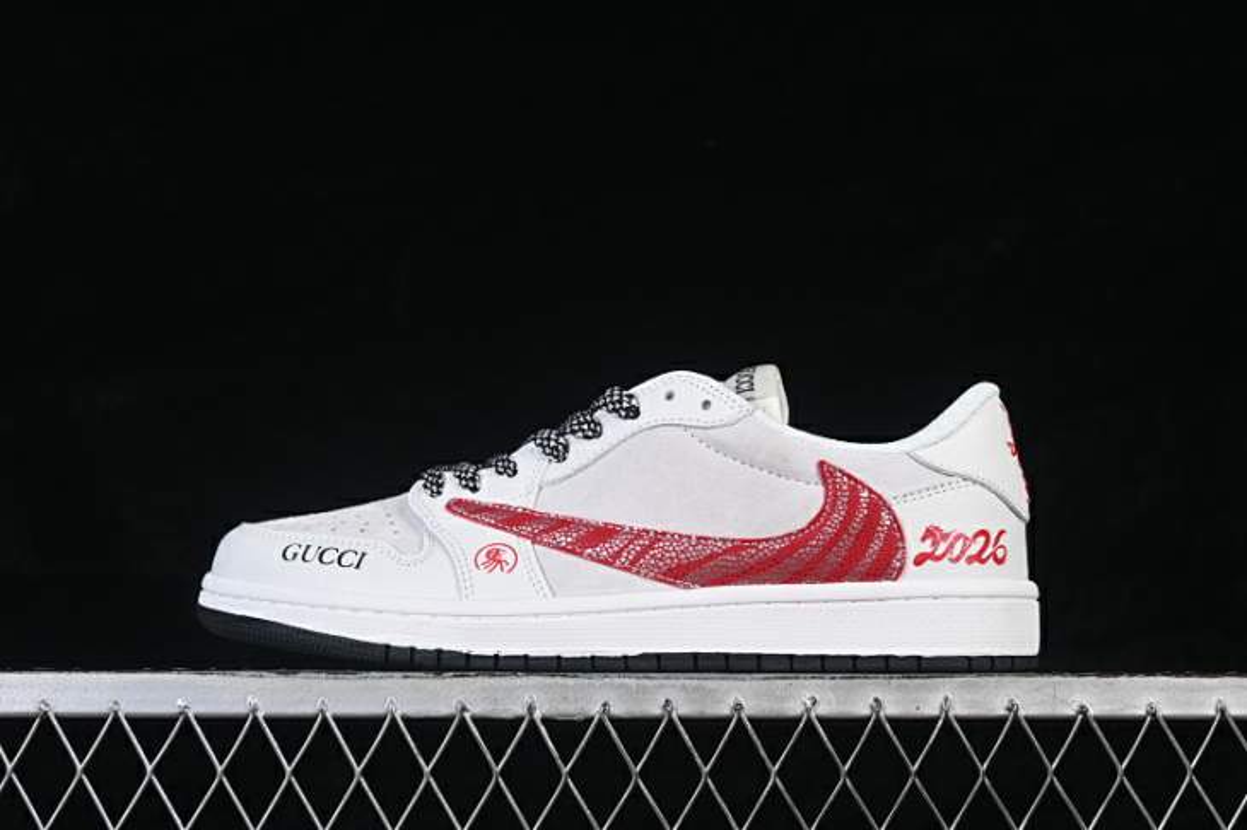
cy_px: 415
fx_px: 2597
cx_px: 624
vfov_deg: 18.2
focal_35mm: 75
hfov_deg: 27.0
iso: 160
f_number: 8
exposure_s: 1/80
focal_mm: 50
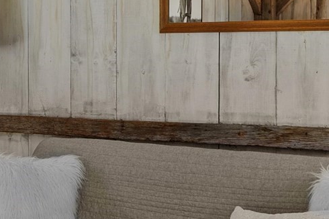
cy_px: 45
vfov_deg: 14.8
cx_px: -64
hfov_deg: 20.7
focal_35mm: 92
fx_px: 840
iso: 320
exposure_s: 1/3
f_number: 8
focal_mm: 15
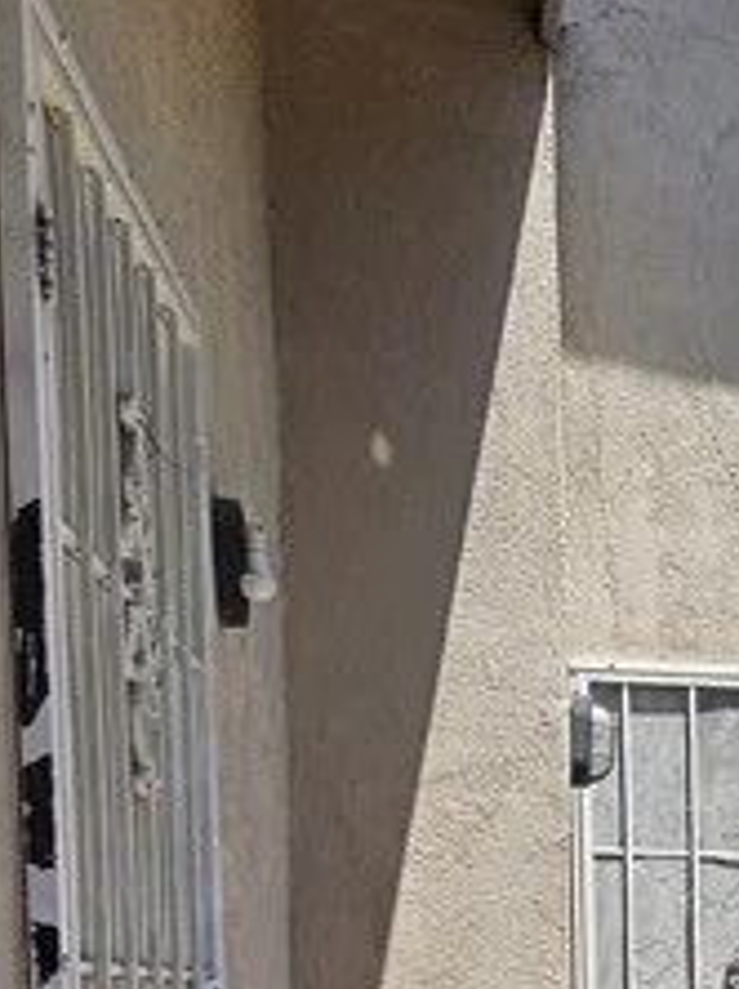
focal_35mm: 60
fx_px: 1711
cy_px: 1172
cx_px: 1113
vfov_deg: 28.3
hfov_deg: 20.7
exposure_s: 1/2730
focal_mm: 2.2
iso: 50
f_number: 2.2
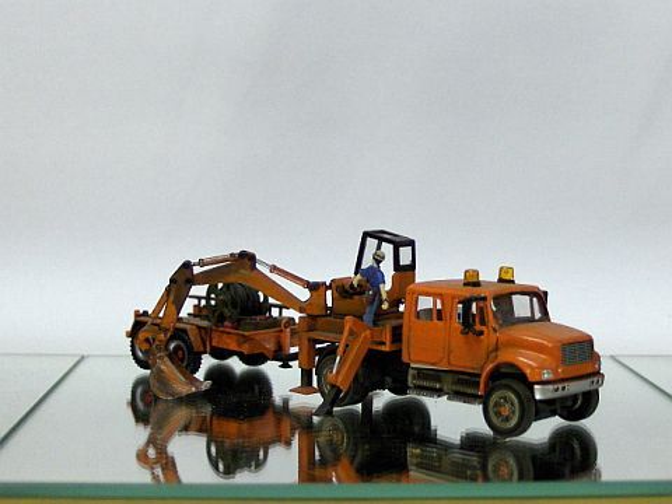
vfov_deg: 28.0
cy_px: 252
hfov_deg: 36.8
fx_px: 1009
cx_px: 336
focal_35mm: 52
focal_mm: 11.3
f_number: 3.2
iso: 200
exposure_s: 1/63.5
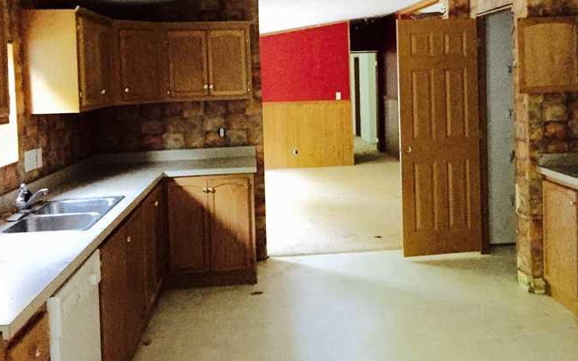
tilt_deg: -3.2
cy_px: 106
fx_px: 583
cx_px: 342
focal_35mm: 37
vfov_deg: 33.9
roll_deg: +0.0
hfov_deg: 52.5
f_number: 2.2
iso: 400
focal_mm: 4.15
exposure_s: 1/15
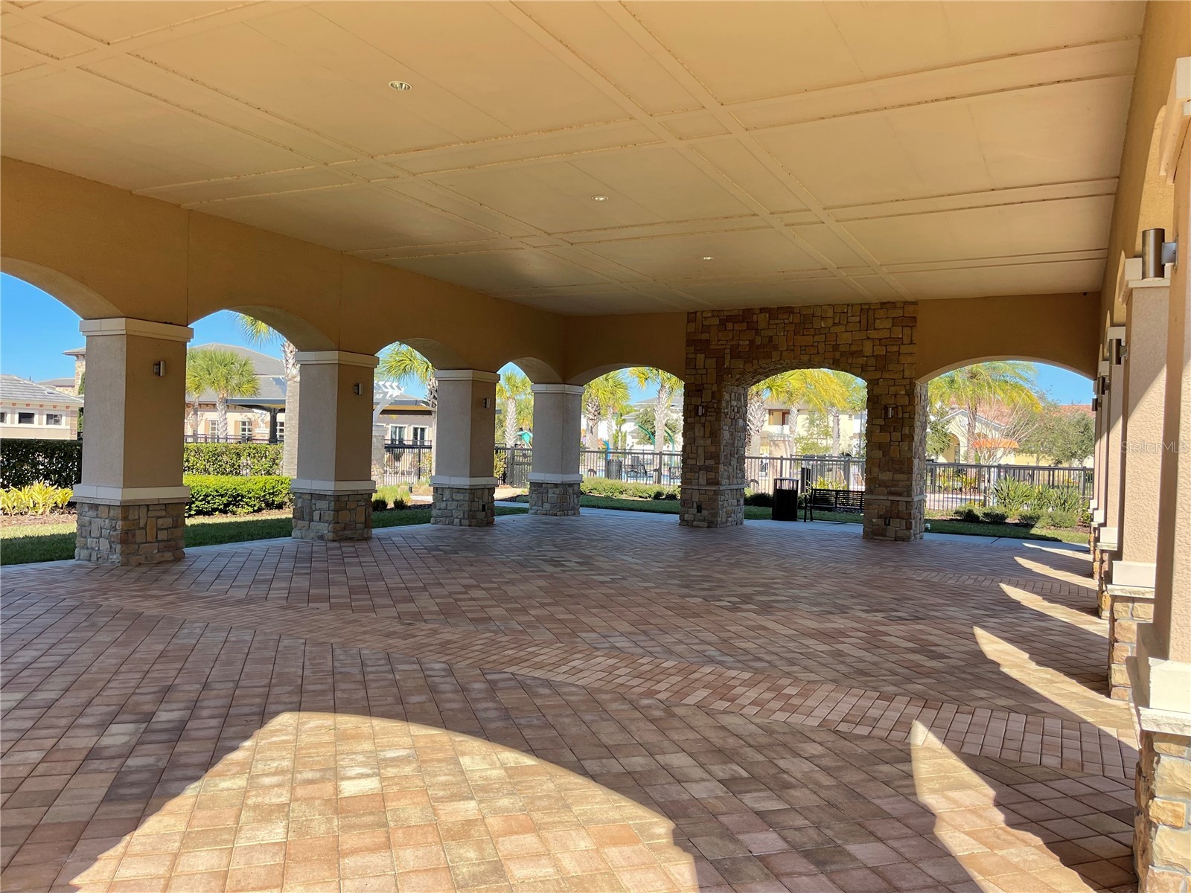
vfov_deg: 53.1
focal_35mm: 26
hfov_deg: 67.3
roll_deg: -2.0
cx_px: 596
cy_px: 446
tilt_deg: +0.0
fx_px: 895
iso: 32
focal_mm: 5.1
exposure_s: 1/1020
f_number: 1.6
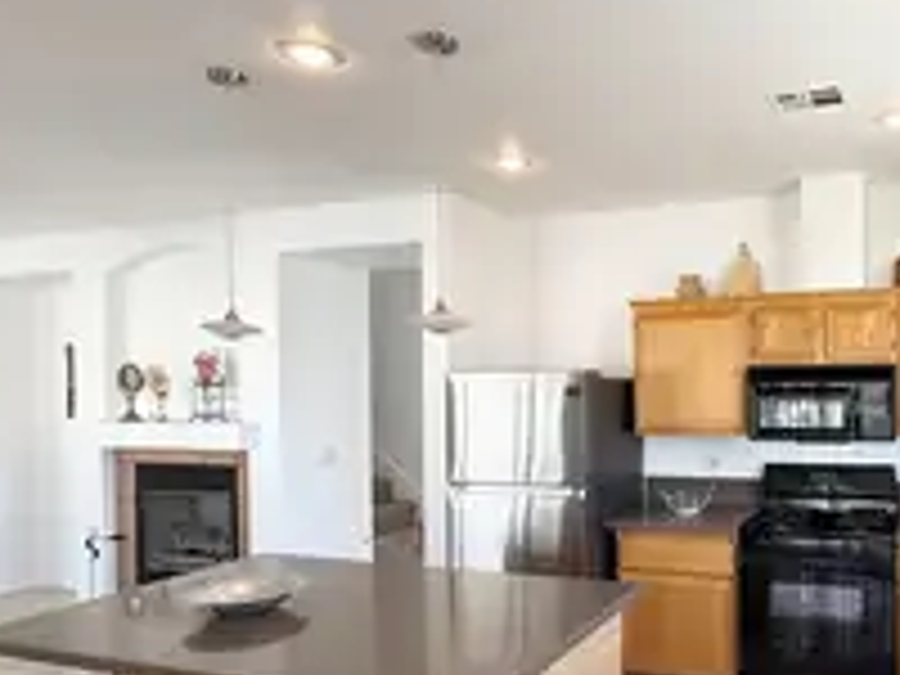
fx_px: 728
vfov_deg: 49.5
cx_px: 693
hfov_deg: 59.5
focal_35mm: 28
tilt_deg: -0.2
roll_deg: +0.3
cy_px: 392
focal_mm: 2.22
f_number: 2.2
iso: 160
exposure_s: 1/120
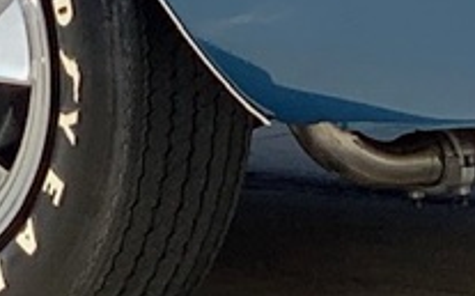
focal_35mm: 427
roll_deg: -0.8
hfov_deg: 4.9
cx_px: 119
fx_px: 5523
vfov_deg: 3.0
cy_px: -686
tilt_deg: +4.0
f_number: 2.4
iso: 16
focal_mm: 6
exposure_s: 1/856
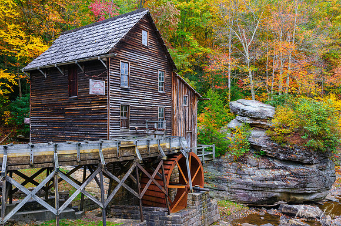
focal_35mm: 28
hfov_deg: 64.6
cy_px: 113
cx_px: 170
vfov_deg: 45.5
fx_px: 270
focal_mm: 19
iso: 200
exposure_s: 1/10
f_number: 11
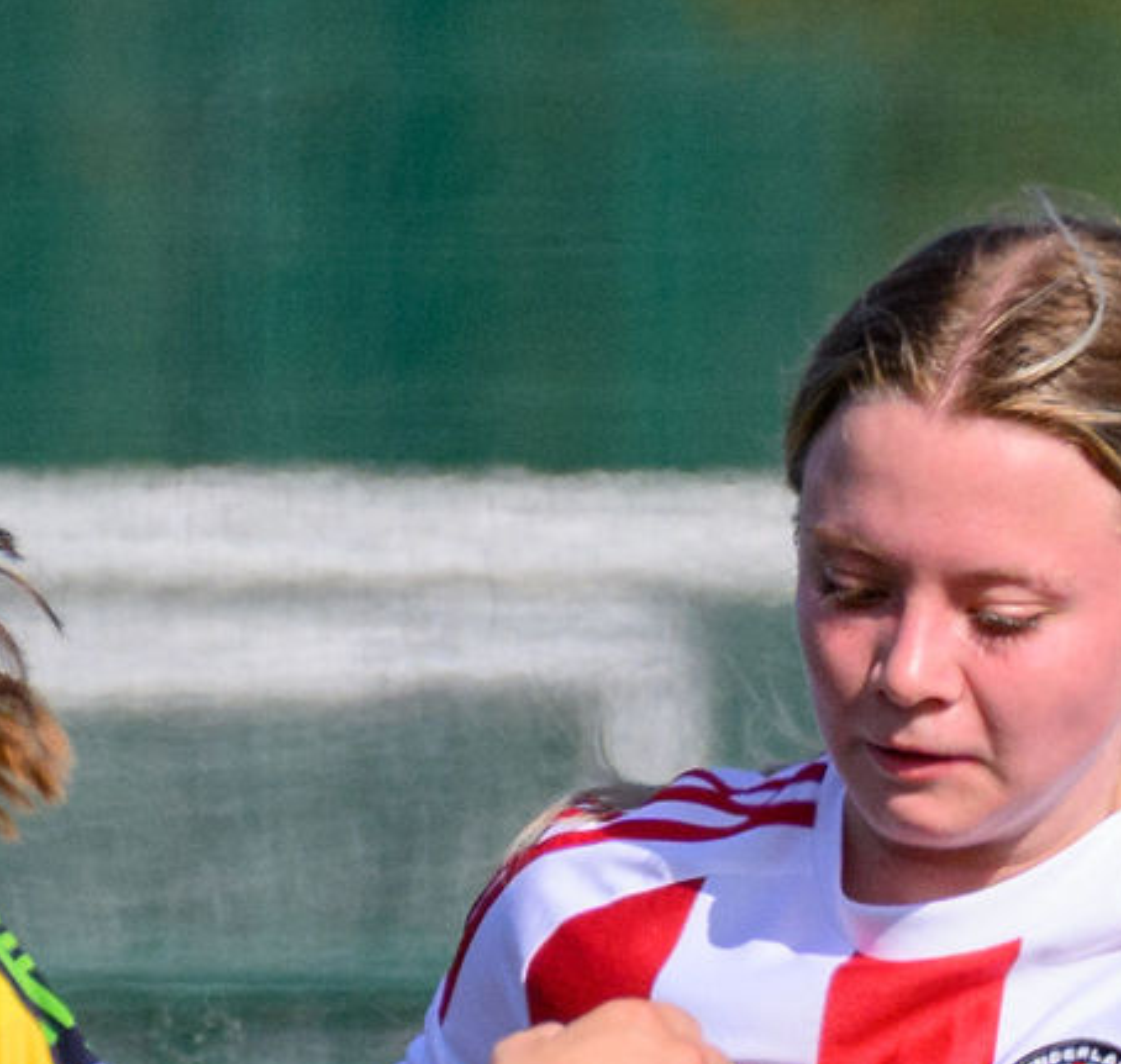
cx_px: 1539
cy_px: 556
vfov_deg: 0.6
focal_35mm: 2681
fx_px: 95771
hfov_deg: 0.7
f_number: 5.3
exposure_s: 1/2000
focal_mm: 300
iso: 360
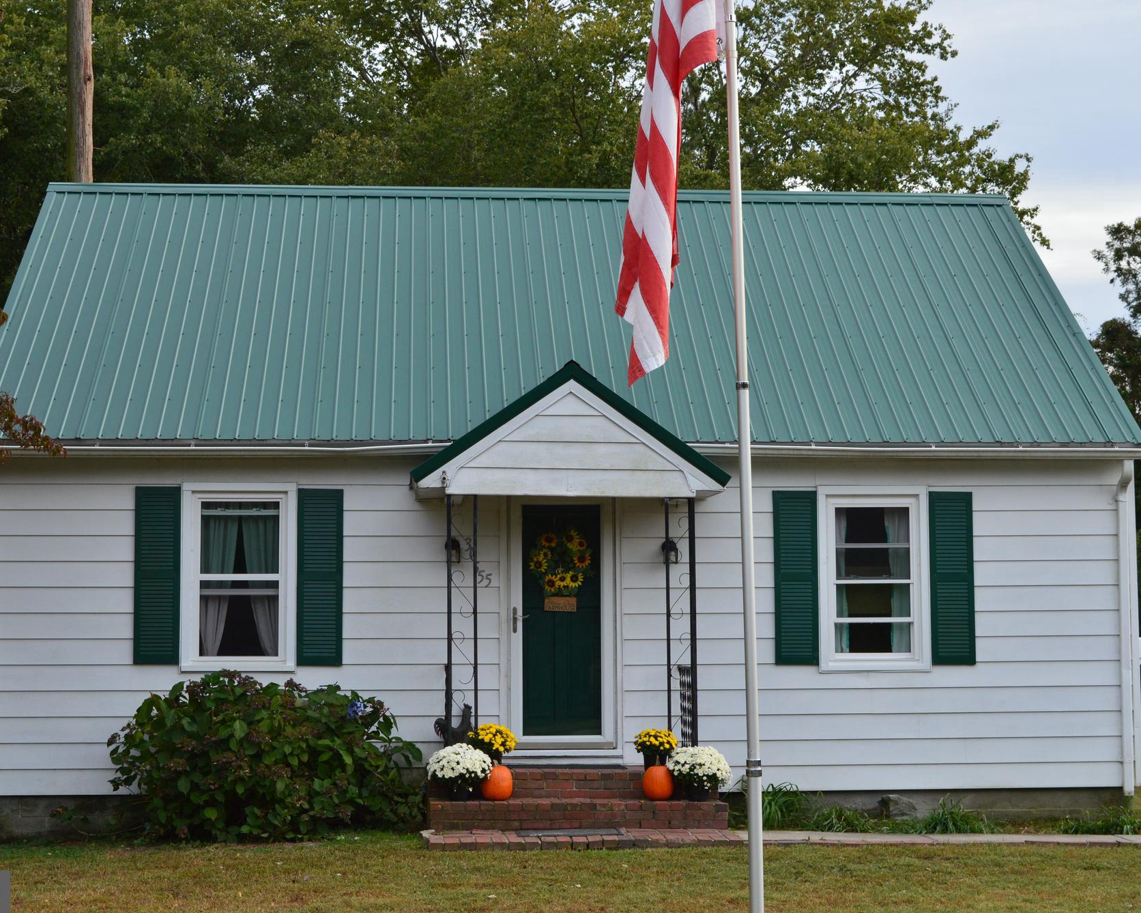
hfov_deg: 30.5
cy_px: 455
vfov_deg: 24.6
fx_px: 2094
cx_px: 558
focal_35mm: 62
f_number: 10
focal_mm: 36
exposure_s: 1/320
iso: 400
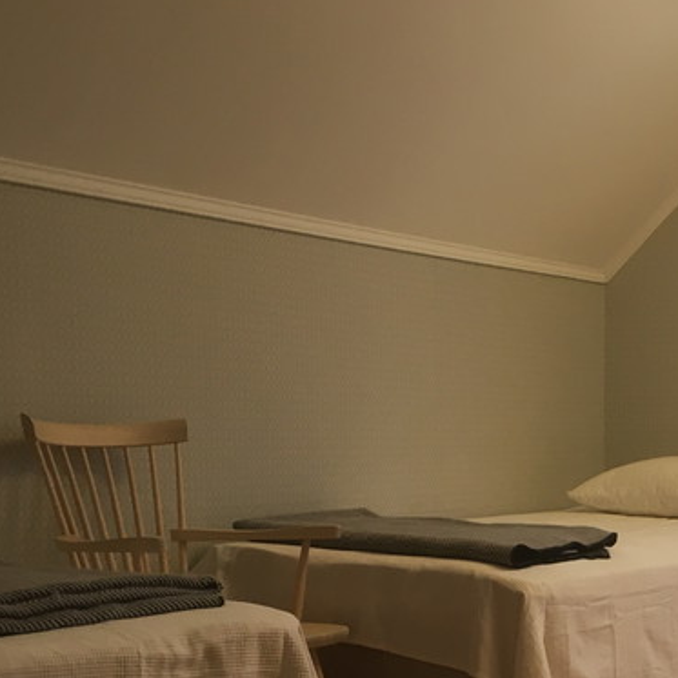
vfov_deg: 25.3
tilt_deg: -5.8
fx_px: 1463
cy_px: 605
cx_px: 658
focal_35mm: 66
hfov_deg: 25.0
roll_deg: -1.5
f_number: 2.2
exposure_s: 1/33
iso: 80
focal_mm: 4.15
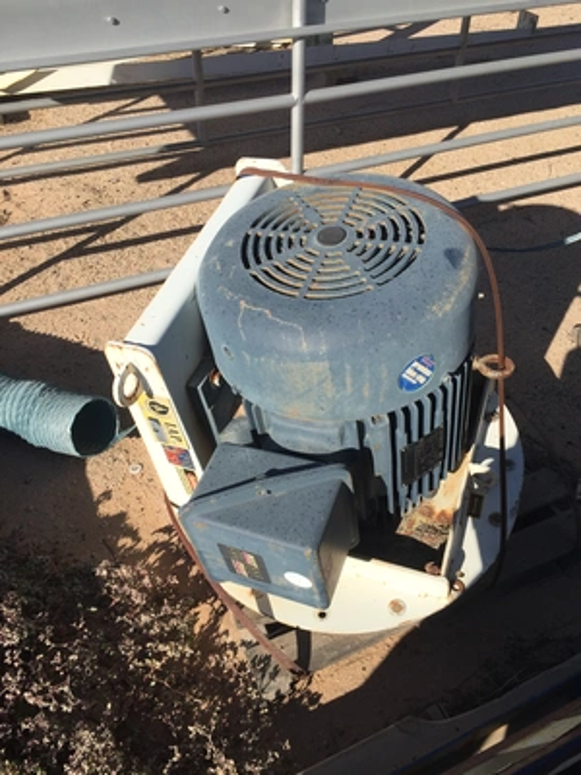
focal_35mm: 29
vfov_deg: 61.7
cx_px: 290
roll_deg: -2.7
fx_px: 649
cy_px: 388
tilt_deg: -43.2
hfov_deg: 48.2
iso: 32
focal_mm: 4.15
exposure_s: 1/2639
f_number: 2.2
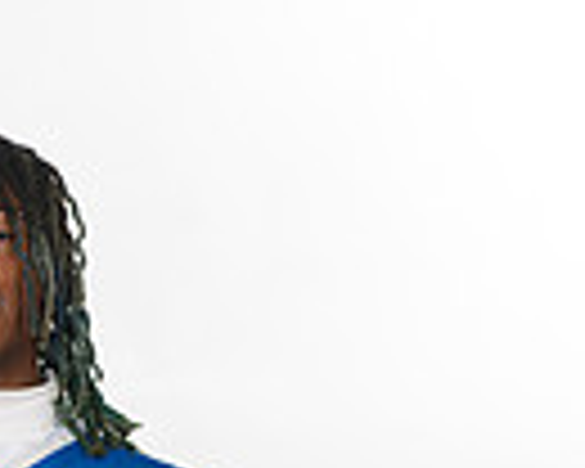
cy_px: 994
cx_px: -86
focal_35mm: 211
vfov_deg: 7.0
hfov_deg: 9.1
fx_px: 3653
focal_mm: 65
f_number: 7.1
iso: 800
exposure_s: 1/320
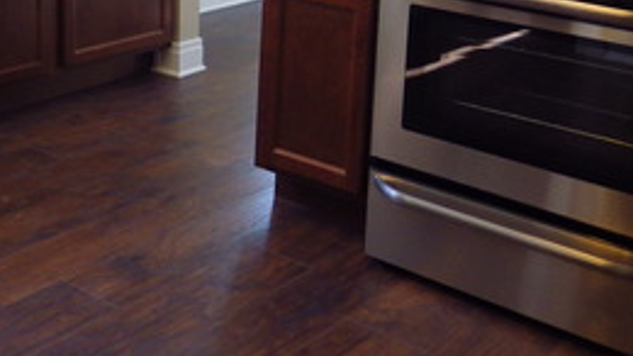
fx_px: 990
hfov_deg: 34.8
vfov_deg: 19.7
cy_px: -5
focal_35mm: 59
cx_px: 173
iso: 125
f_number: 3.1
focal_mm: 4
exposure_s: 1/45
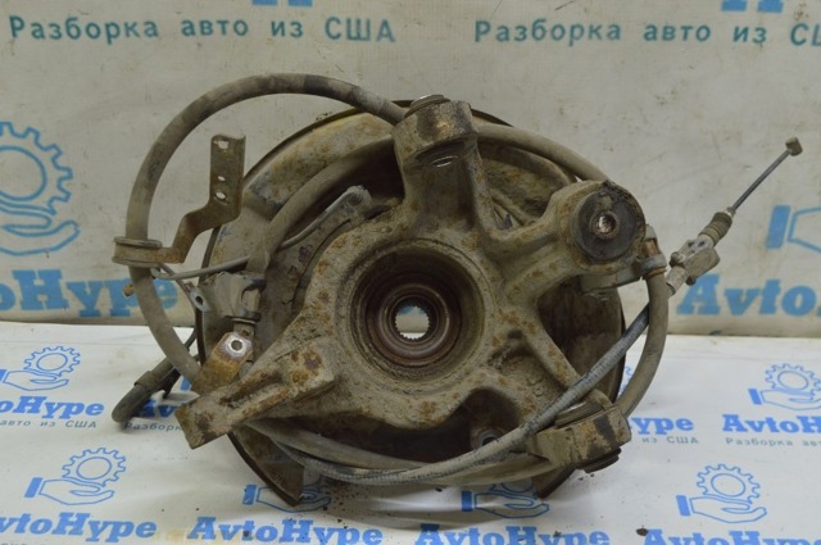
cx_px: 410
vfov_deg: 28.9
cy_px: 272
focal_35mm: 46
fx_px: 1059
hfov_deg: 42.4
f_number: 5.6
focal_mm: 31
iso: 400
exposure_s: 1/25
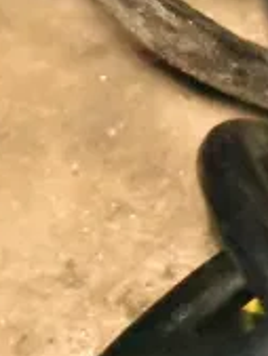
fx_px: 2946
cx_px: -333
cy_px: 285
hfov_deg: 5.1
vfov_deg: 6.9
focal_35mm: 286
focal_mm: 55
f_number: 5.6
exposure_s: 1/40
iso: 25600
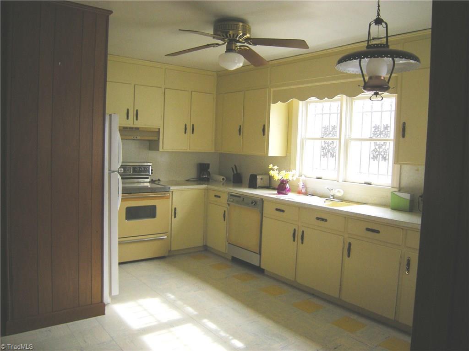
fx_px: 379
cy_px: 176
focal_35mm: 28
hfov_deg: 63.4
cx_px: 234
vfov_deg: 49.7
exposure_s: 1/64.3
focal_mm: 4.7
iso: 150
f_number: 2.8
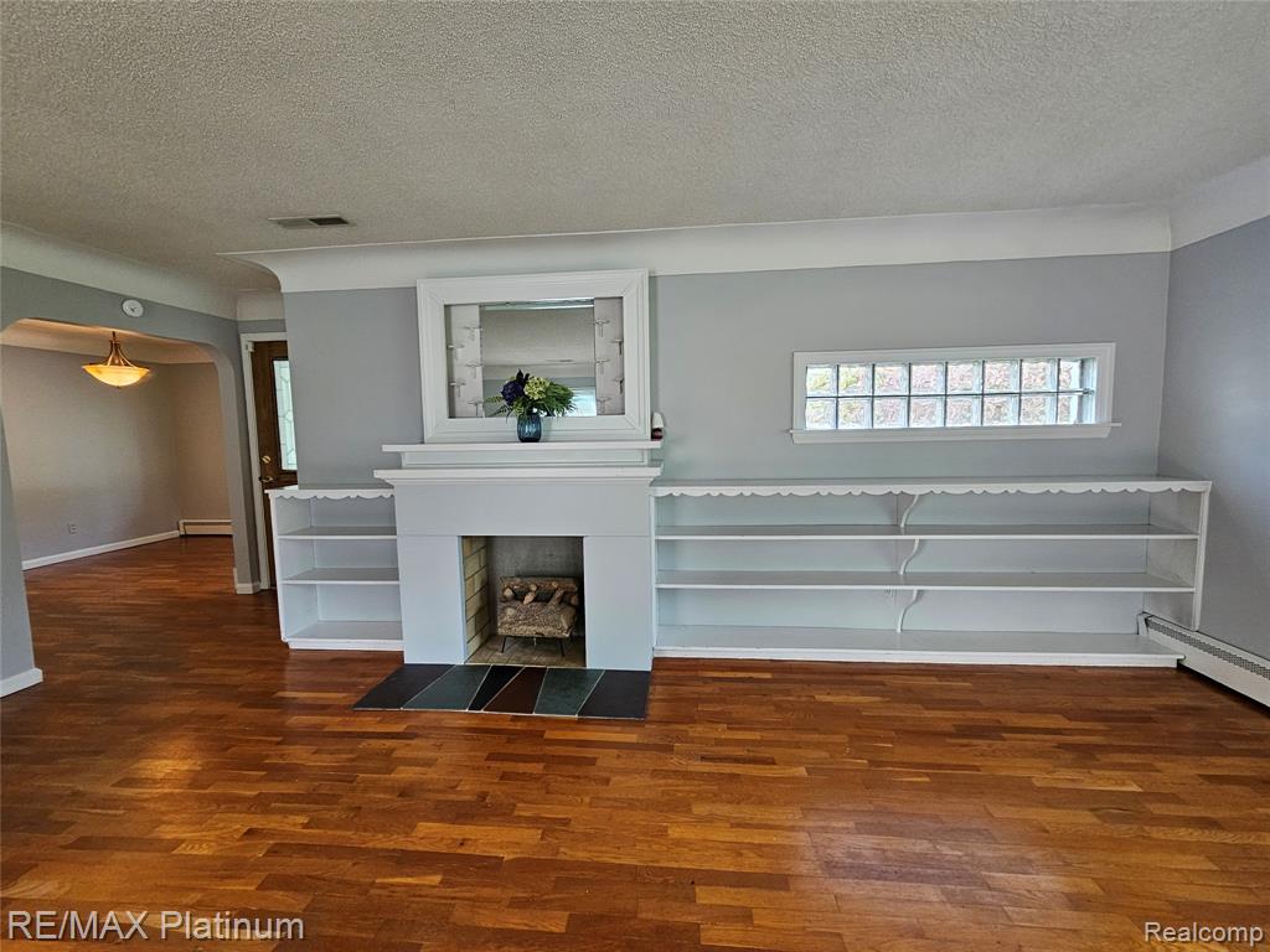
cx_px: 635
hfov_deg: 106.2
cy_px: 476
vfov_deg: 89.9
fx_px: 477
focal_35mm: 13
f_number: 2.2
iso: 200
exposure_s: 1/60
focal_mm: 2.2
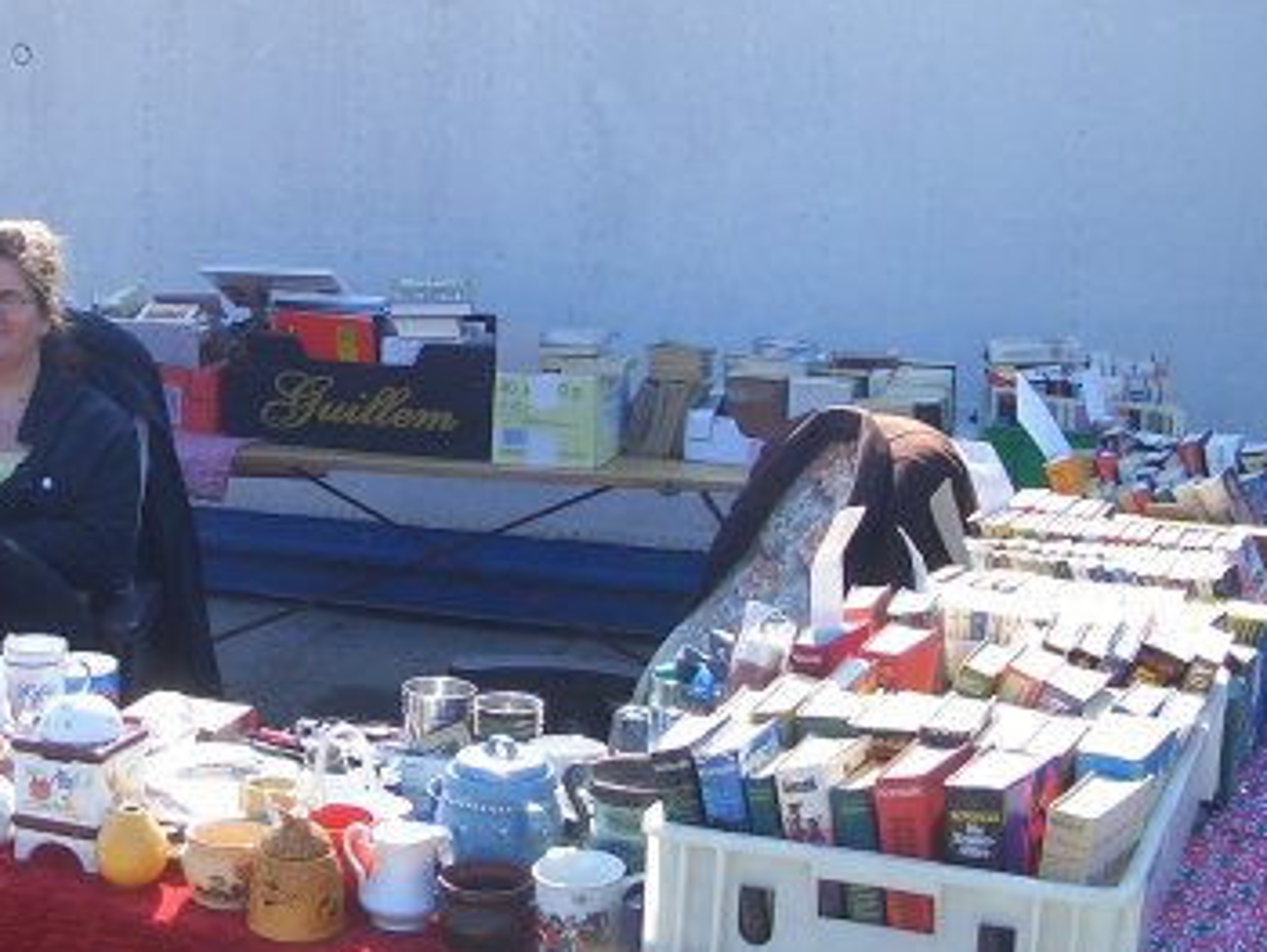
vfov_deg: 22.9
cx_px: 250
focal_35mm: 64
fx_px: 2344
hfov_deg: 29.5
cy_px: 420
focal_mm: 5.8
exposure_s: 1/200
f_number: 4.3
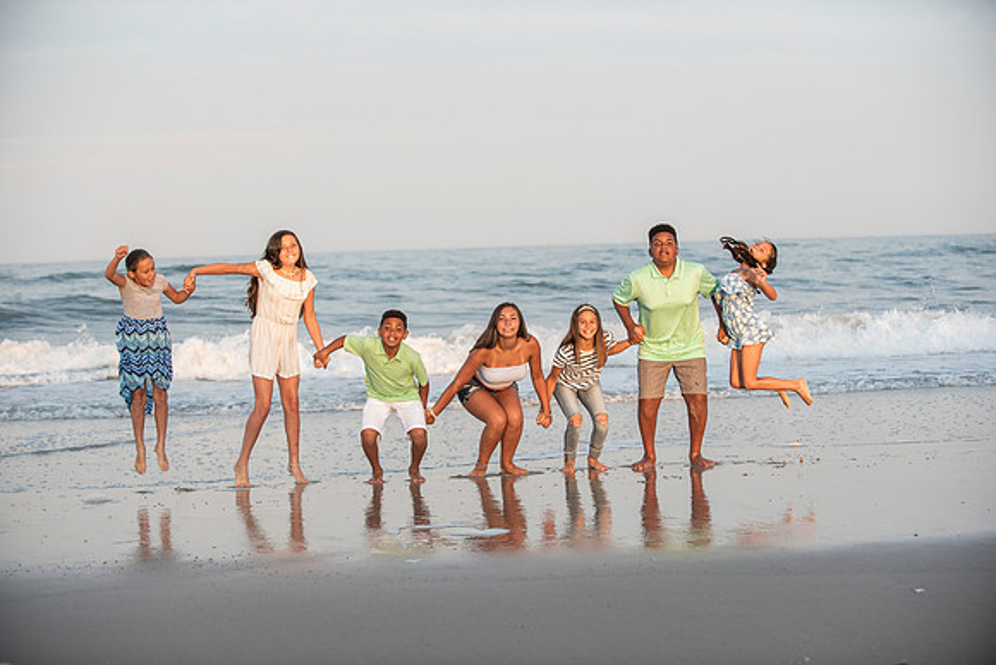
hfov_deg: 28.8
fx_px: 1937
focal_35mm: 70
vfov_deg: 19.5
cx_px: 498
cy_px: 332
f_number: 3.5
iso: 400
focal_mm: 70
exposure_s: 1/1600
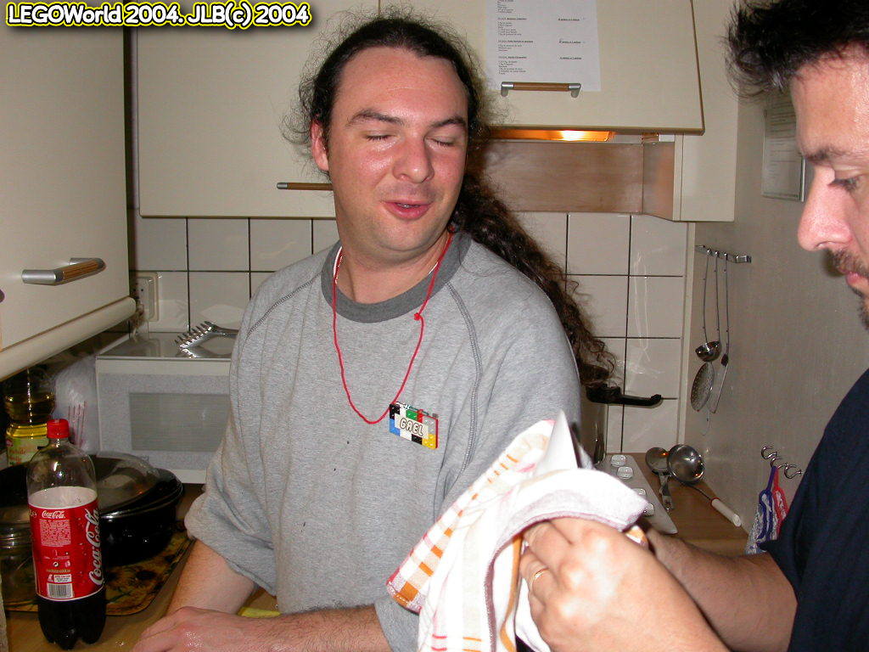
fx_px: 954
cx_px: 434
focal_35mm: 38
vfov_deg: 37.7
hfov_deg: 49.0
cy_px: 326
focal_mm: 7.85
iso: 100
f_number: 2.6
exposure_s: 1/60
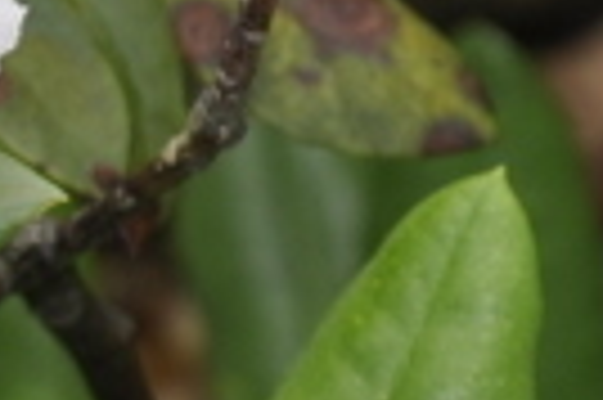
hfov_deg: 2.2
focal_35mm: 941
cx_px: -616
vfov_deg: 1.5
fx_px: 15742
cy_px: 324
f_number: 9
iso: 200
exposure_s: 1/200
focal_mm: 105
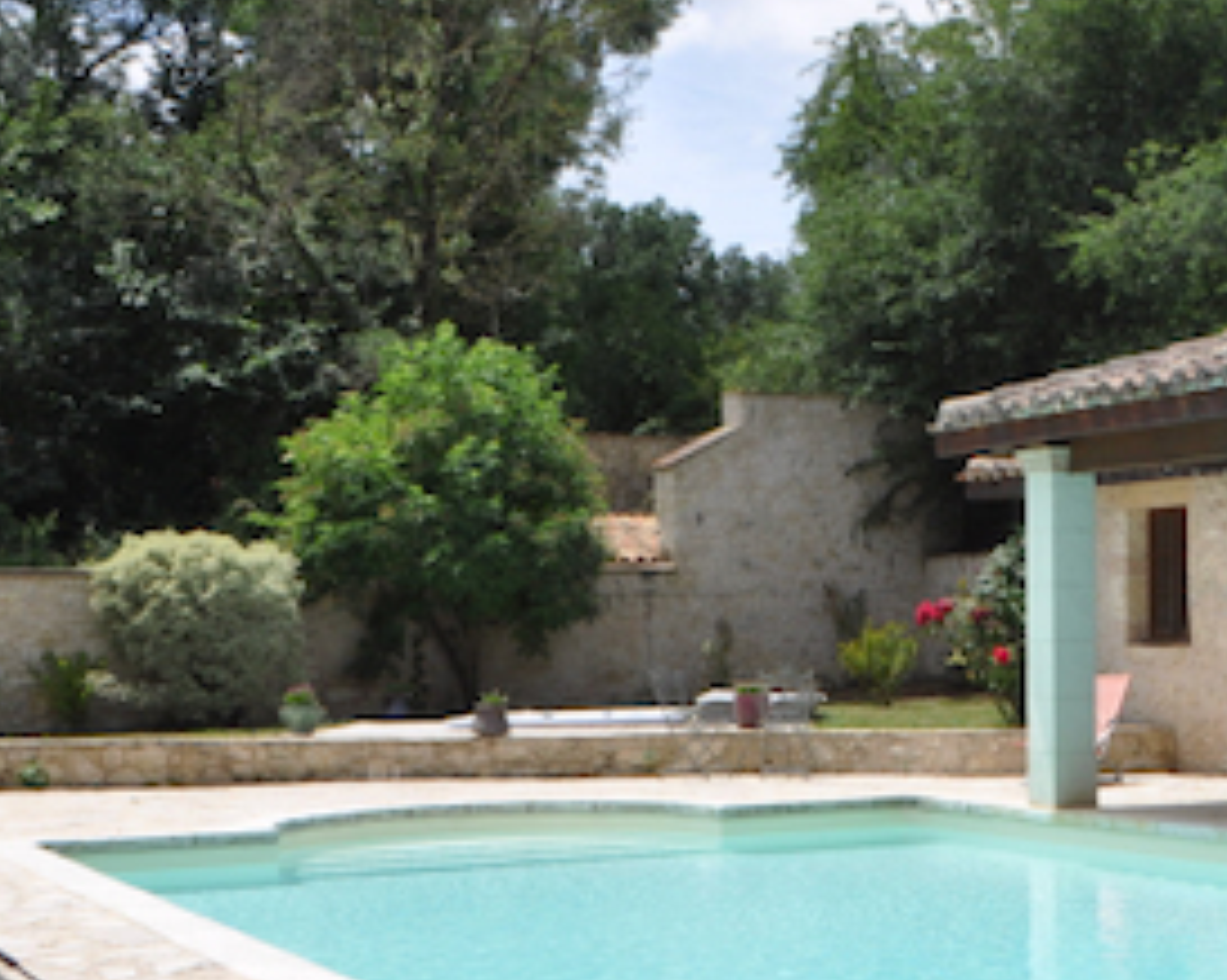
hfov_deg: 27.8
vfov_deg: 23.0
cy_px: 652
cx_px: 1088
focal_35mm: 66
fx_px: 2395
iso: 500
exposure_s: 1/250
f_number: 16
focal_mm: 20
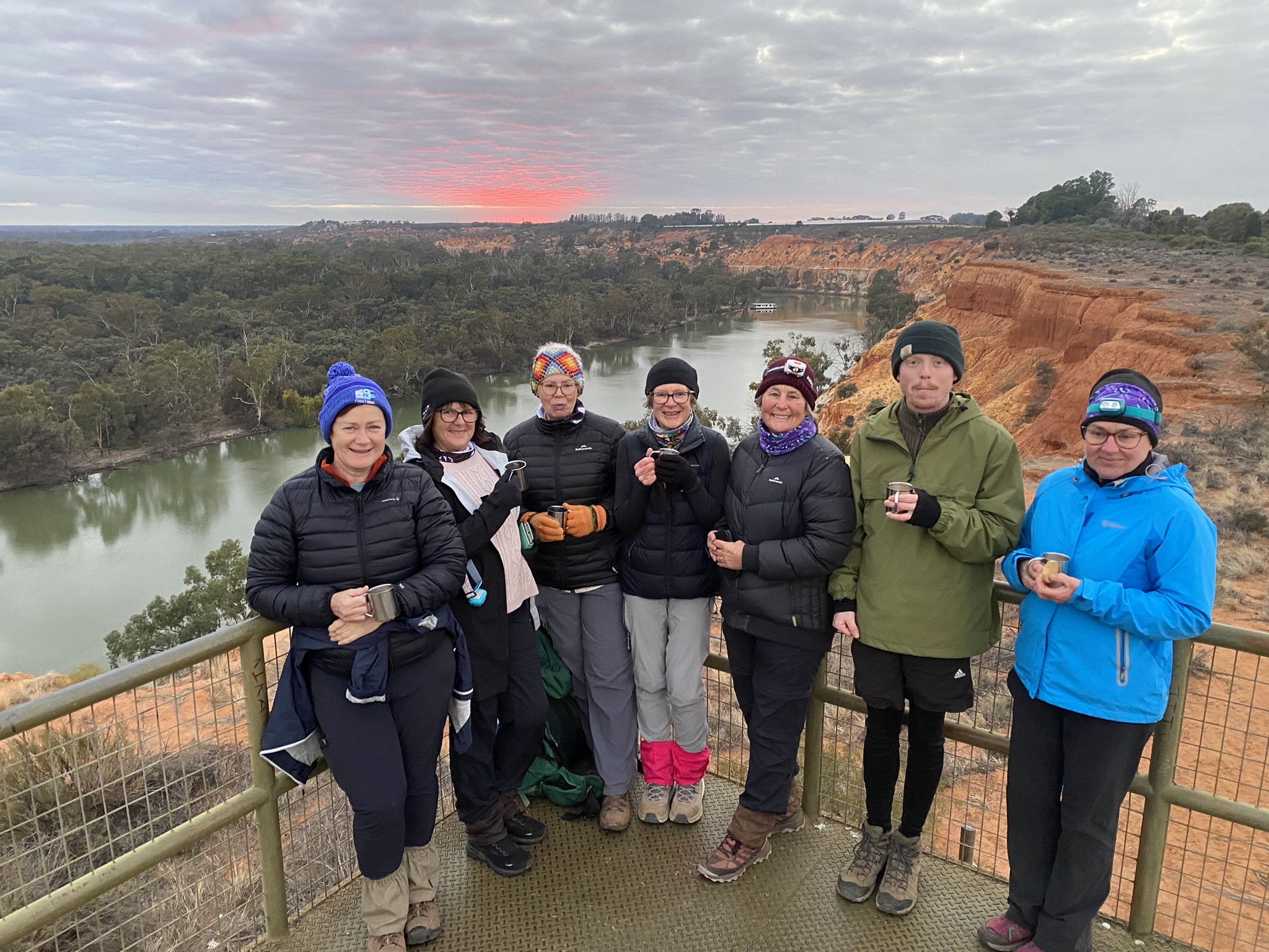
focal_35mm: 26
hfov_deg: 67.3
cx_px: 634
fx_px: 953
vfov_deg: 53.1
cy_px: 476
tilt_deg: -14.7
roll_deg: +0.2
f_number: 1.8
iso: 125
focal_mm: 4.25
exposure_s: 1/67
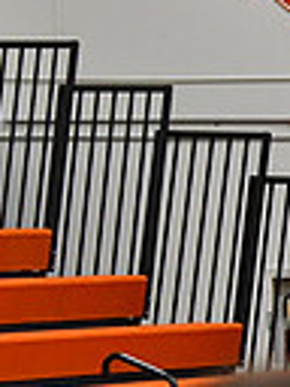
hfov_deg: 3.2
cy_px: 401
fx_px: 5094
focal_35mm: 456
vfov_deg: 4.3
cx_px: 825
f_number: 4
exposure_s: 1/500
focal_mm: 70
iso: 4000
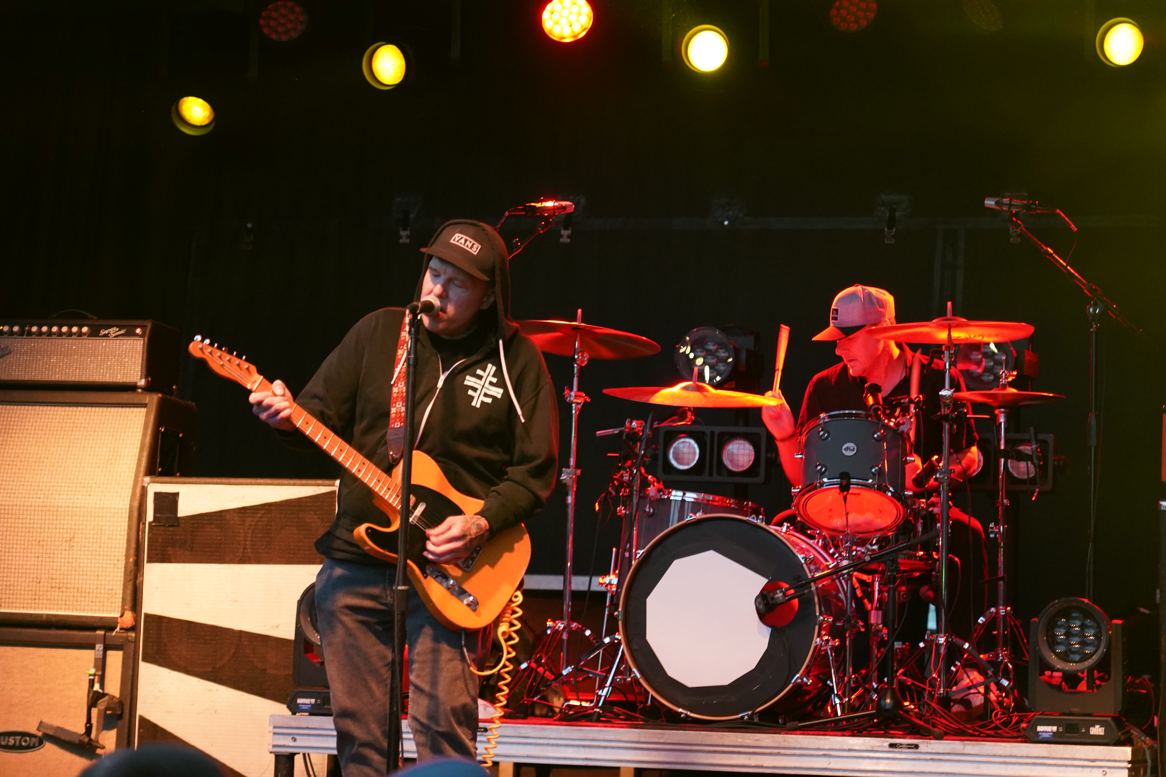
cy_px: 388
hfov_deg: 19.5
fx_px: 3401
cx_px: 583
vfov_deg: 13.0
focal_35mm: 105
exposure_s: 1/160
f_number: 4
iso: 5000
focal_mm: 105
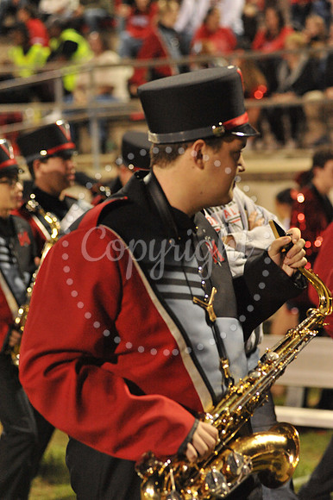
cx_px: 166
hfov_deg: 12.2
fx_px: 1556
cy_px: 250
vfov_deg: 18.3
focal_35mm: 112
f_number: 4
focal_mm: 112
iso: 6400
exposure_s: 1/200
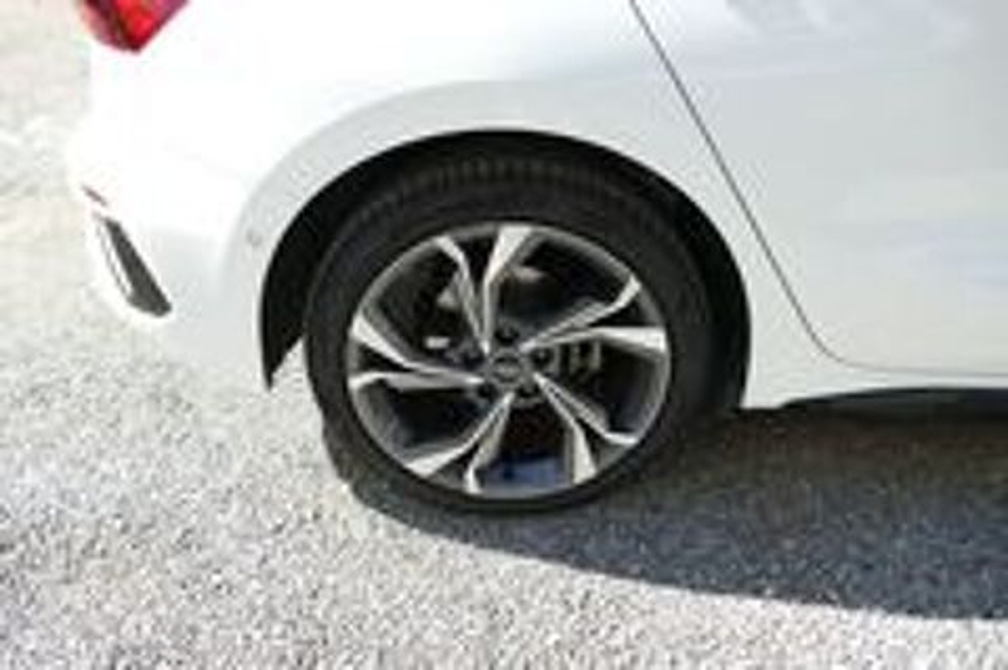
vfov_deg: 47.8
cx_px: 504
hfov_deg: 67.4
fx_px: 755
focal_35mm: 27
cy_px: 335
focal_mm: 9.88
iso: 125
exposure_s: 1/500
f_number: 2.9
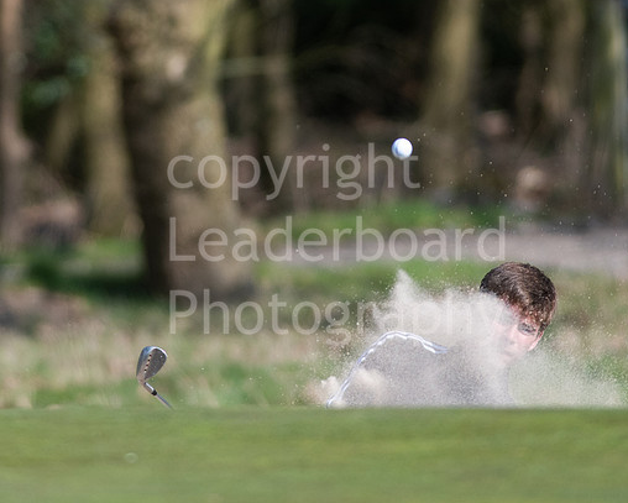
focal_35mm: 792
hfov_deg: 2.4
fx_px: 14729
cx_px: 151
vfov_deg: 2.0
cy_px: 112
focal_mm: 300
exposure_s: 1/4000
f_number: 4
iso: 400
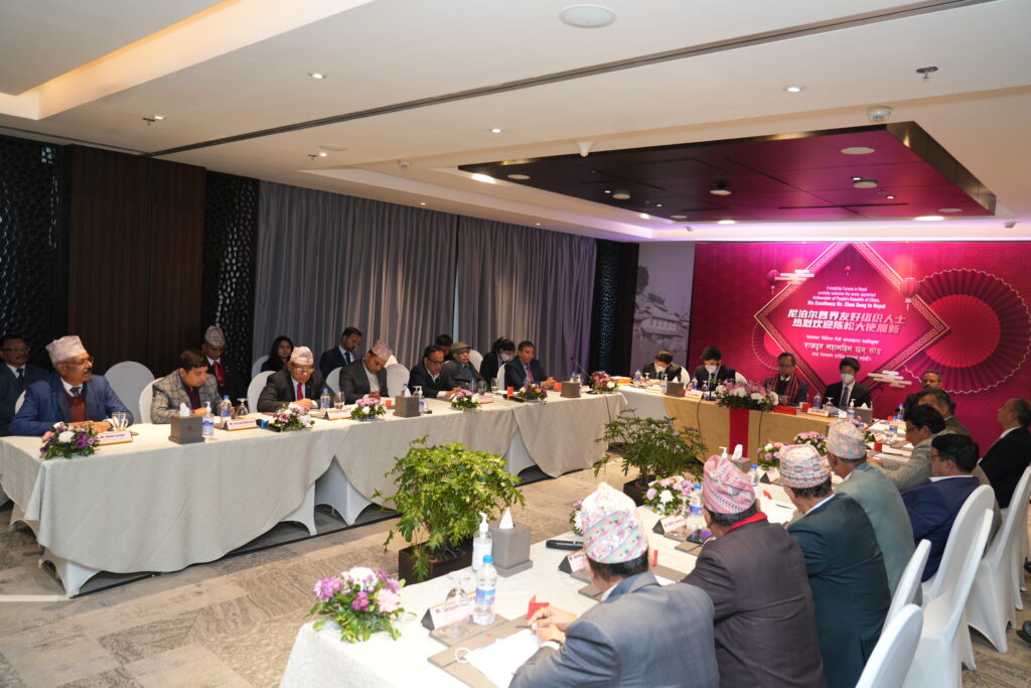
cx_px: 516
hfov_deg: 73.7
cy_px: 344
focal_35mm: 24
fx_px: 687
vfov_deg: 53.1
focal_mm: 24
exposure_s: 1/60
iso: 1600
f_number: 4
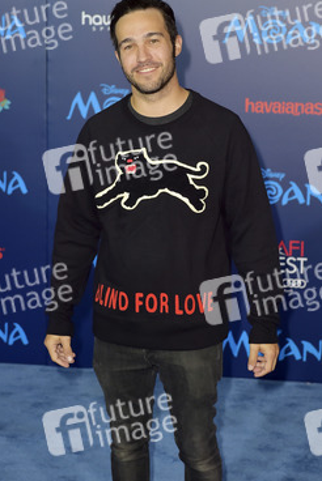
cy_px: 229
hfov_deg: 18.0
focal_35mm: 76
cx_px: 149
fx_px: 1018
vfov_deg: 26.6
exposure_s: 1/320
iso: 400
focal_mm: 70
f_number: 4.5
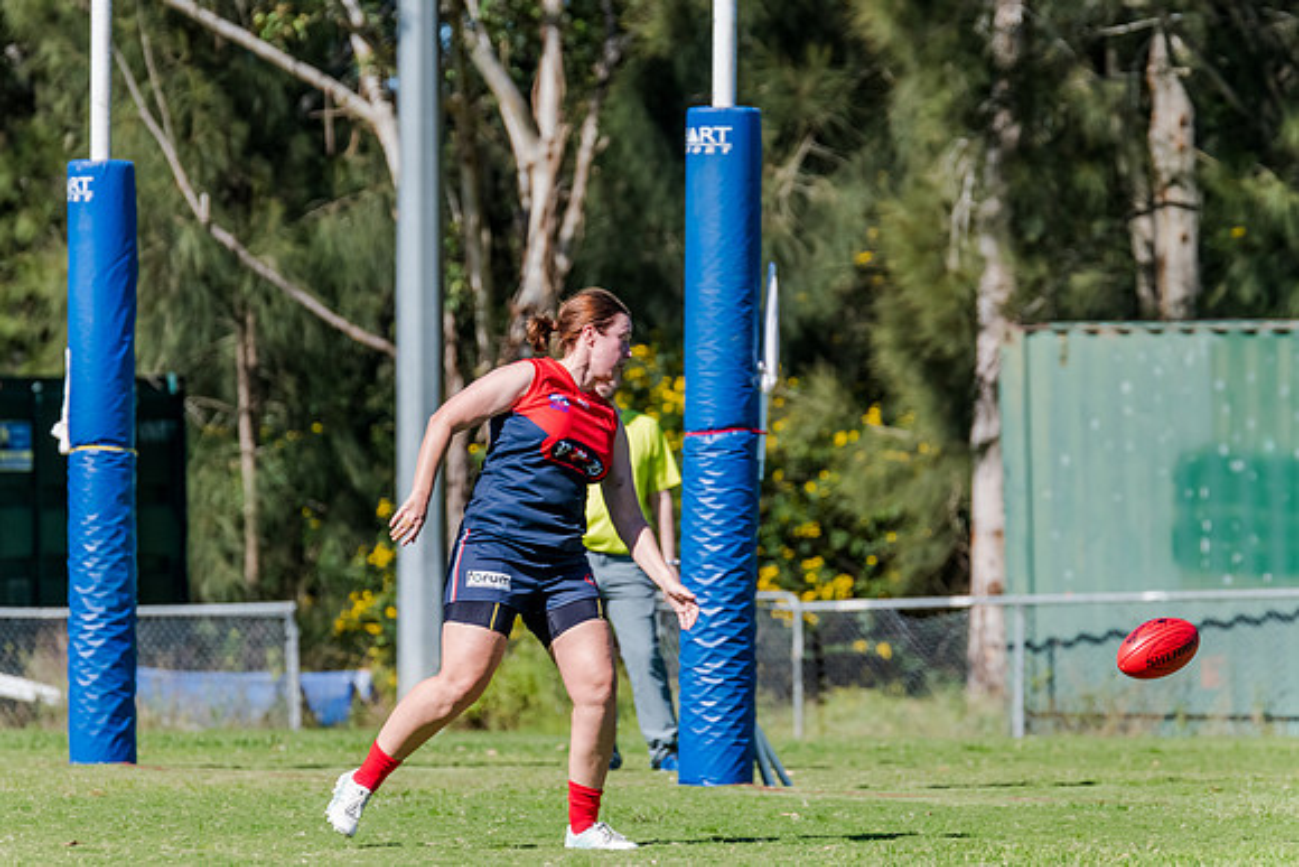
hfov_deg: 5.3
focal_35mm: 386
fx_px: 13946
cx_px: 602
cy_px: 402
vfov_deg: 3.6
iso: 800
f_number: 8
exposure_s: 1/1600
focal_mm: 360
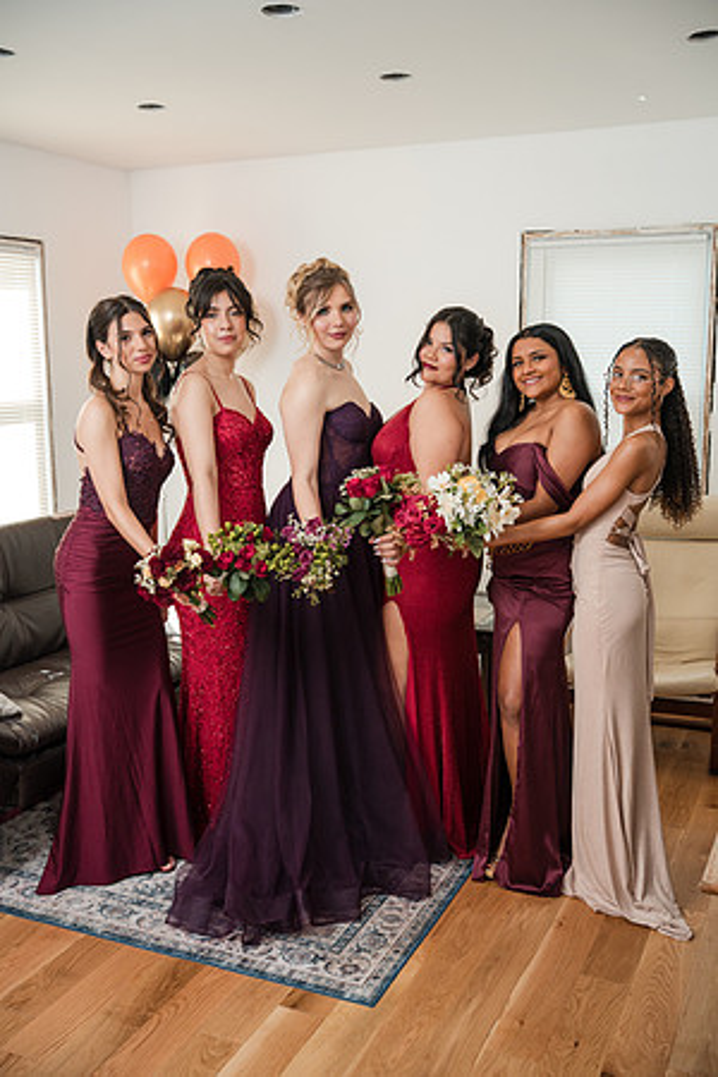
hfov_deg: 37.9
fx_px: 1047
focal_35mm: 35
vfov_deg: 54.4
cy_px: 538
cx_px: 359
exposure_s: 1/250
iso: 1250
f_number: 4
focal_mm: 35
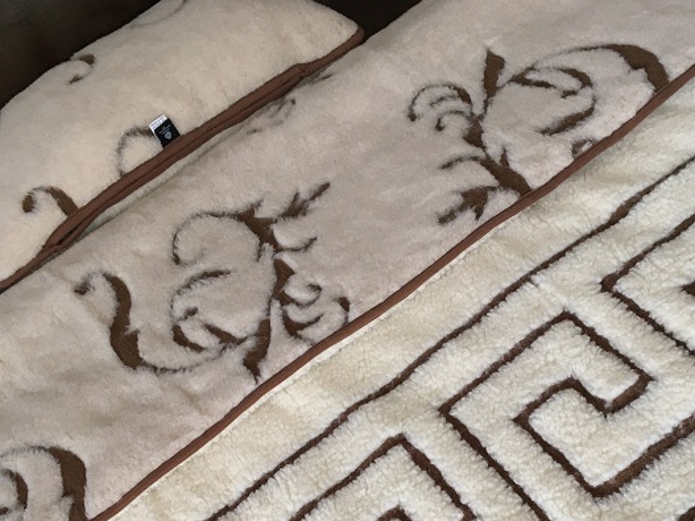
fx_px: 1104
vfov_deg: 25.8
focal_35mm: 55
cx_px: 405
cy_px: 460
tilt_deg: -45.5
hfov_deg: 34.9
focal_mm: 4.15
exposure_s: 1/33
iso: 100
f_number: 2.2
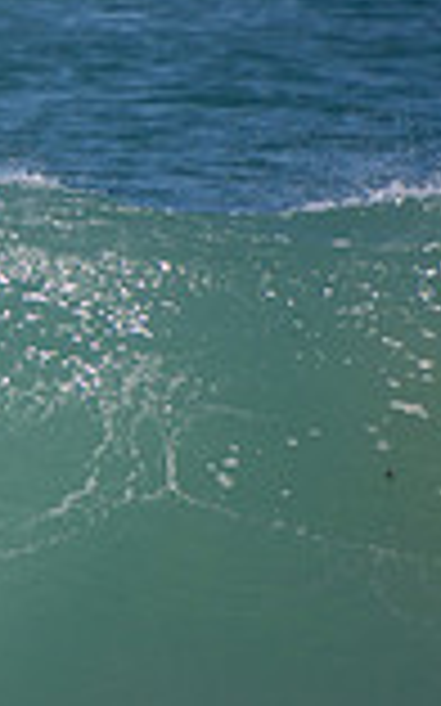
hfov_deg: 0.6
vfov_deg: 0.9
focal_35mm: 2263
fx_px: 43557
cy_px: 483
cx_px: -774
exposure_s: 1/1250
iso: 250
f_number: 5.6
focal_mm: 400
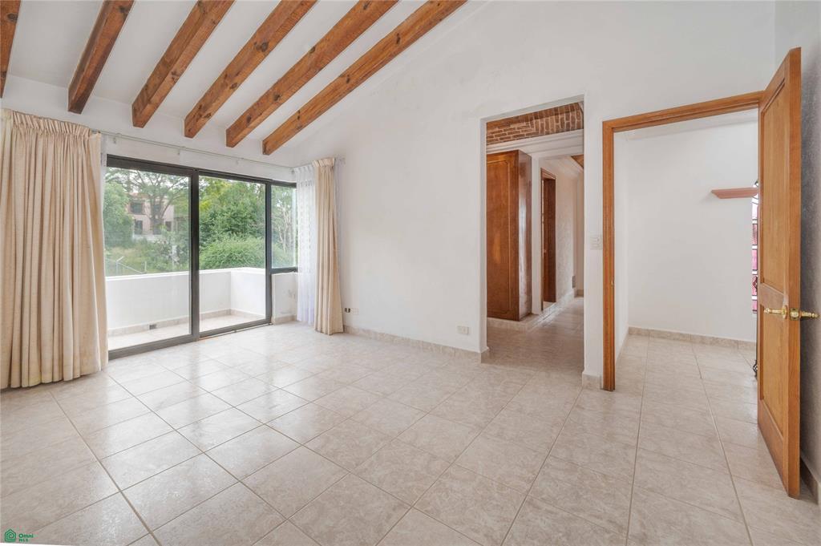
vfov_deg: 81.1
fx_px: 319
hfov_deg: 104.3
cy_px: 273
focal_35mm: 14
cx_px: 410
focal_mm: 14
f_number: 20
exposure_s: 1/8
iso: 400
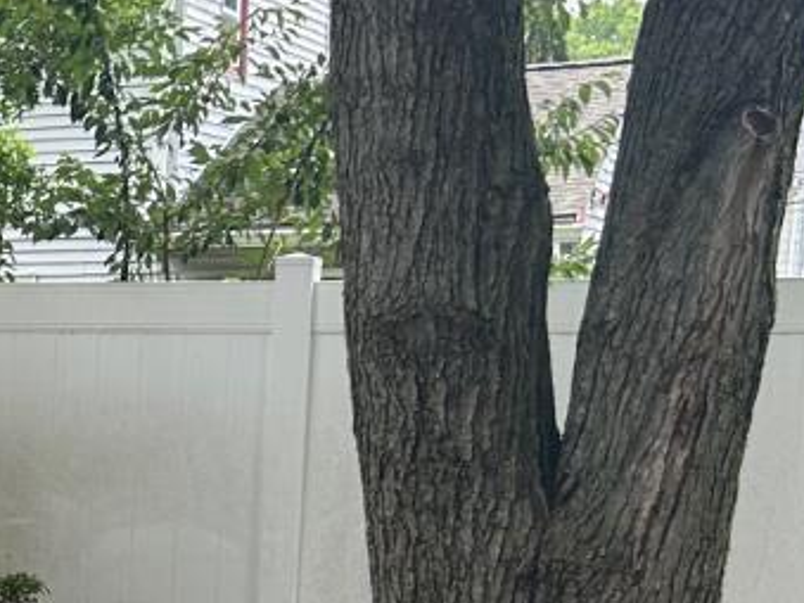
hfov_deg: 15.2
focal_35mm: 115
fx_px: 2670
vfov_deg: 12.7
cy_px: 649
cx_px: -576
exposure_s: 1/418
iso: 50
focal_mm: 5.7
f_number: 1.5
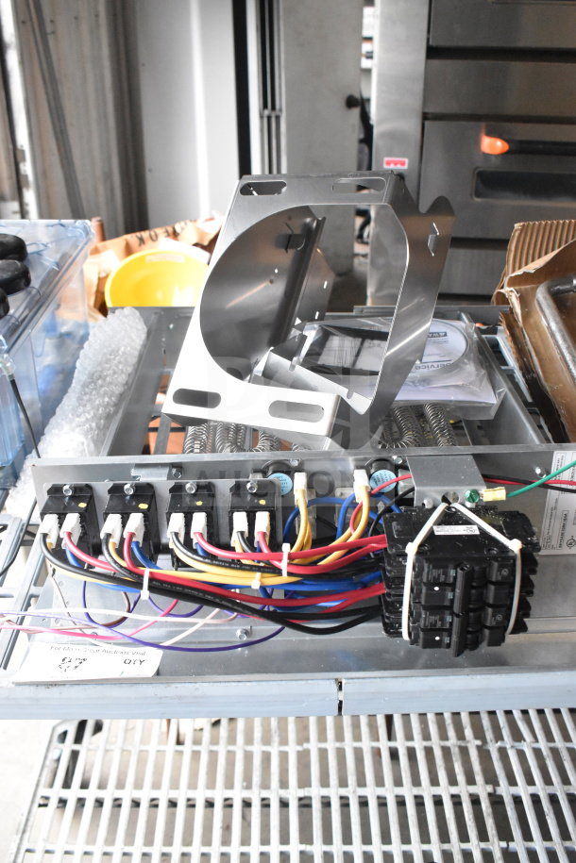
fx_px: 792
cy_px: 432
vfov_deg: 57.2
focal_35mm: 33
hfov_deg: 40.0
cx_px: 288
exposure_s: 1/1250
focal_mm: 22
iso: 6400
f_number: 6.3
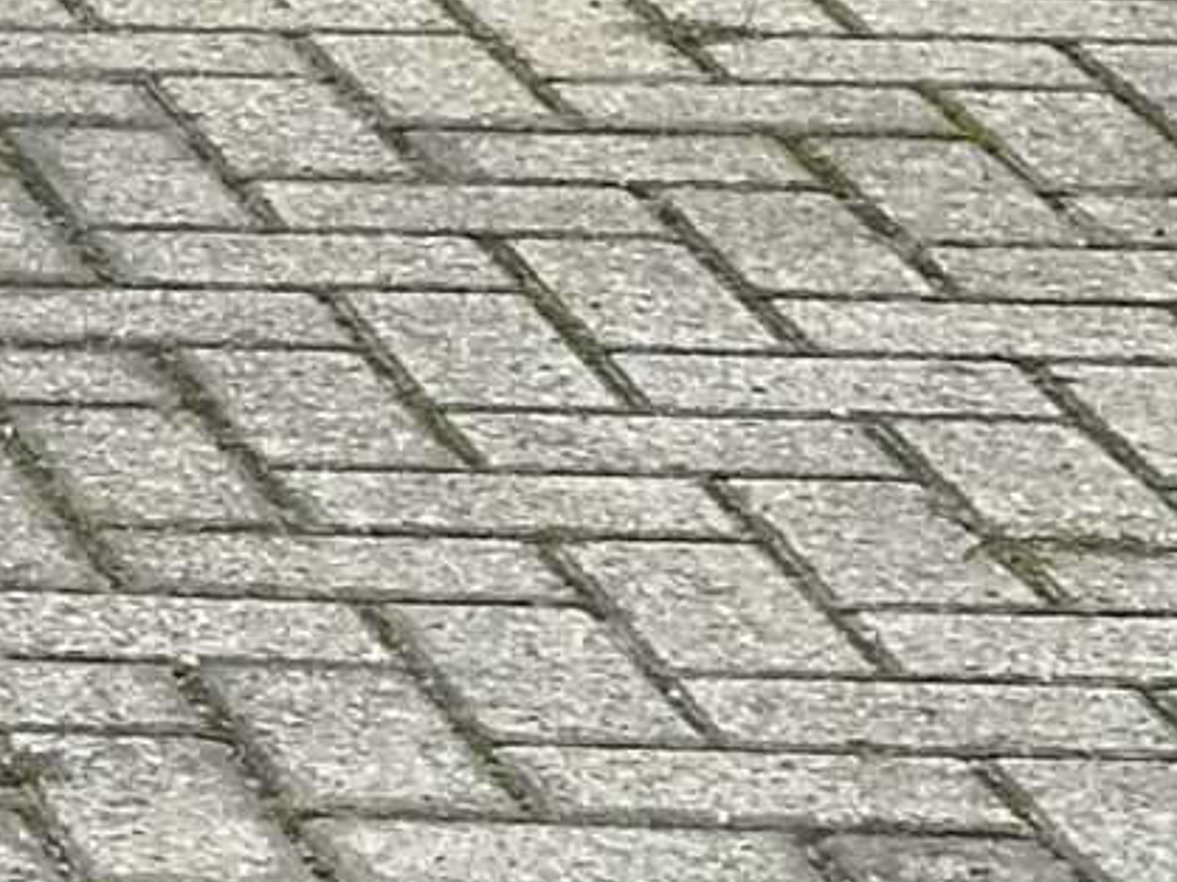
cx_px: -1872
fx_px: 9991
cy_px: -1601
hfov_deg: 6.4
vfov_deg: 4.8
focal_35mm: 294
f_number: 1.78
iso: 64
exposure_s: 1/1453
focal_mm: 6.86
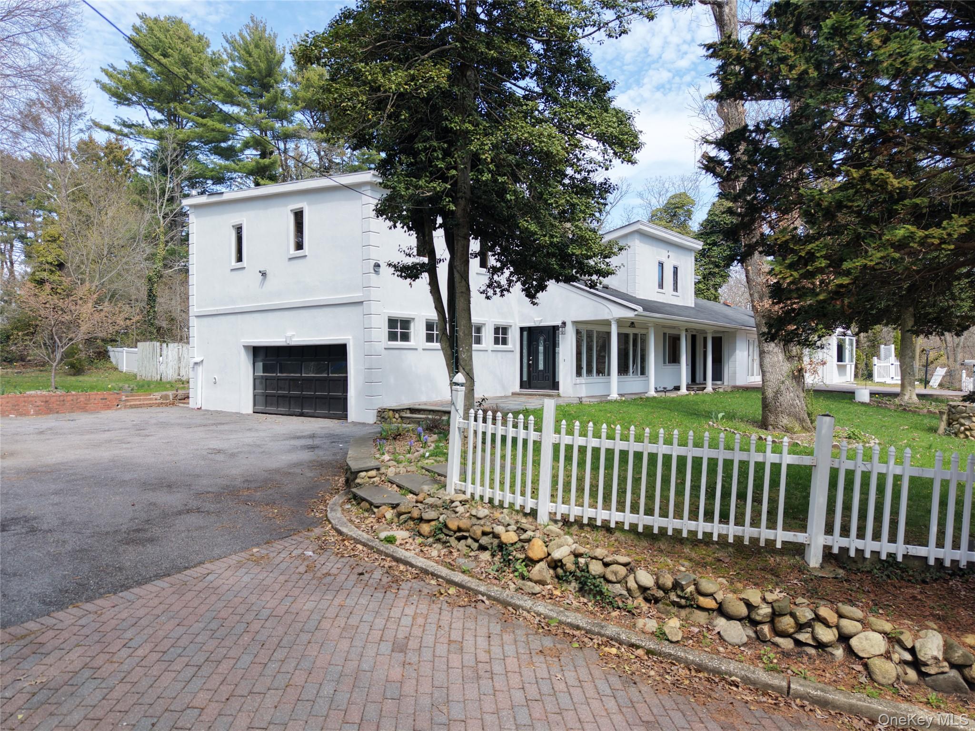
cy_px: 366
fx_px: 676
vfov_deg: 56.8
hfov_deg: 71.6
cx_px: 488
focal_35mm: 24
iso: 100
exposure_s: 1/640
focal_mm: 8.67
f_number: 1.8
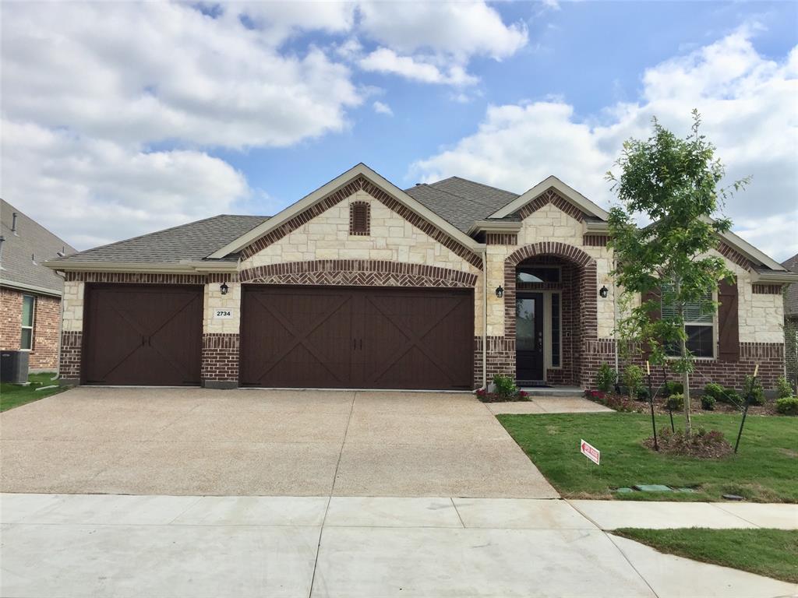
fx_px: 669
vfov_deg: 48.2
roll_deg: -2.2
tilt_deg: +3.6
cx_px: 399
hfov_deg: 61.7
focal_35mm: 29
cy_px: 299
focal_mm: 4.15
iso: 32
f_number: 2.2
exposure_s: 1/2326
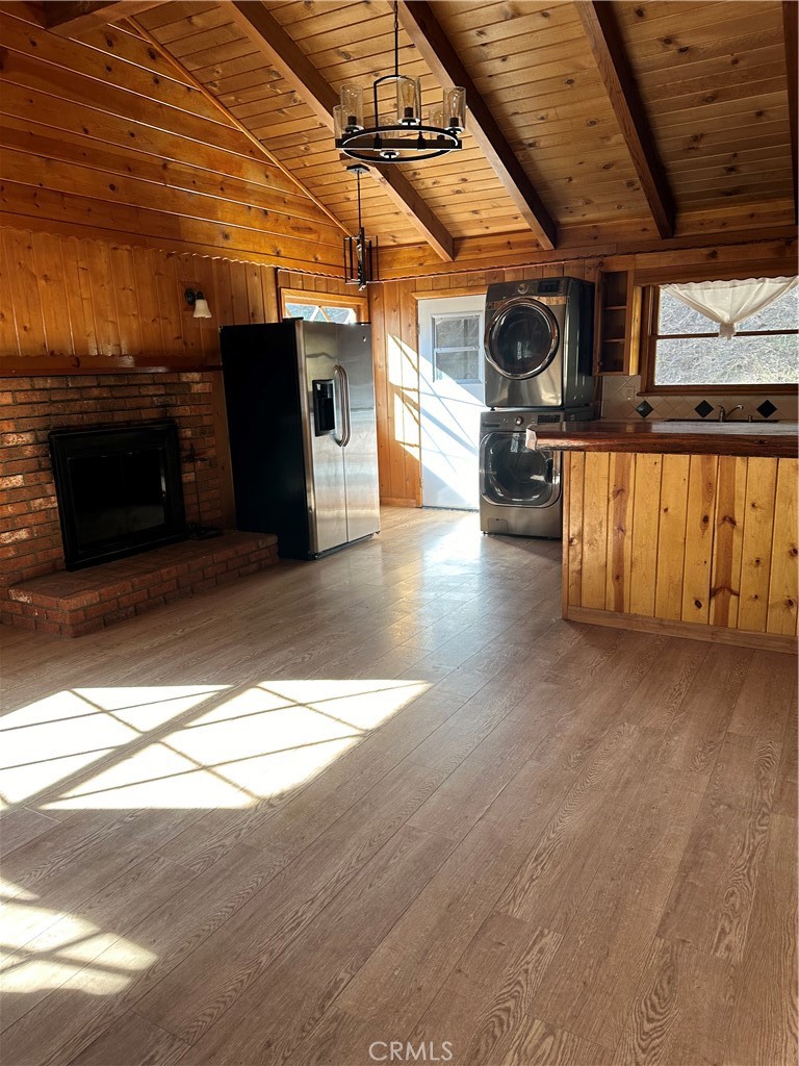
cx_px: 400
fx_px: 739
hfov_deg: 56.8
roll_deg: +2.4
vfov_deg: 71.6
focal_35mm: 24
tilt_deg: -13.3
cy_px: 533
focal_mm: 6.86
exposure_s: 1/121
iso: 100
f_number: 1.78
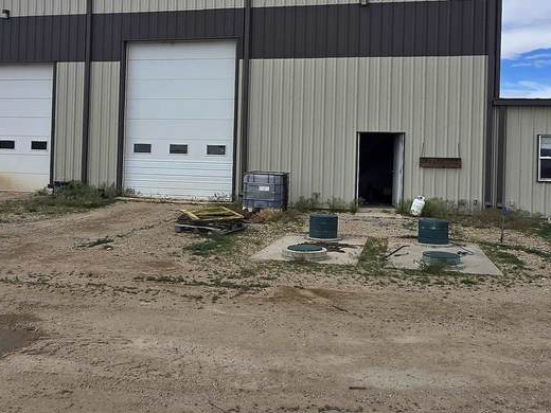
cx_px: 277
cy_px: 152
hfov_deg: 56.8
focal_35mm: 32
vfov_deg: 43.8
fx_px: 509
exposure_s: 1/1437
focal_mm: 1.7
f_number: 2.2
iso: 25
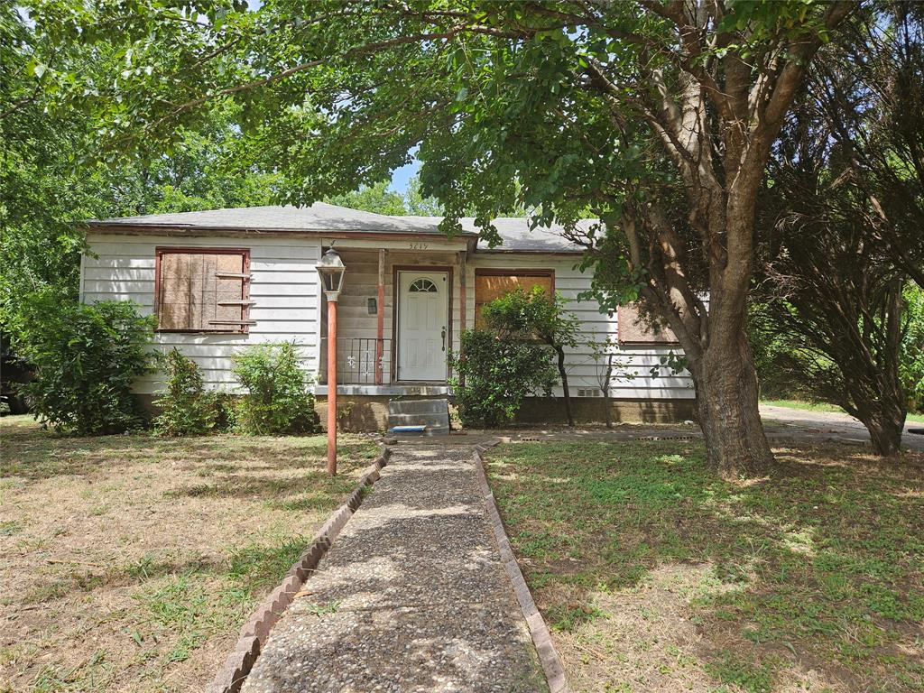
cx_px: 462
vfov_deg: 58.9
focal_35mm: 23
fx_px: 614
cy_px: 346
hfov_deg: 73.9
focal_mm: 5.4
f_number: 1.8
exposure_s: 1/550
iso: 25
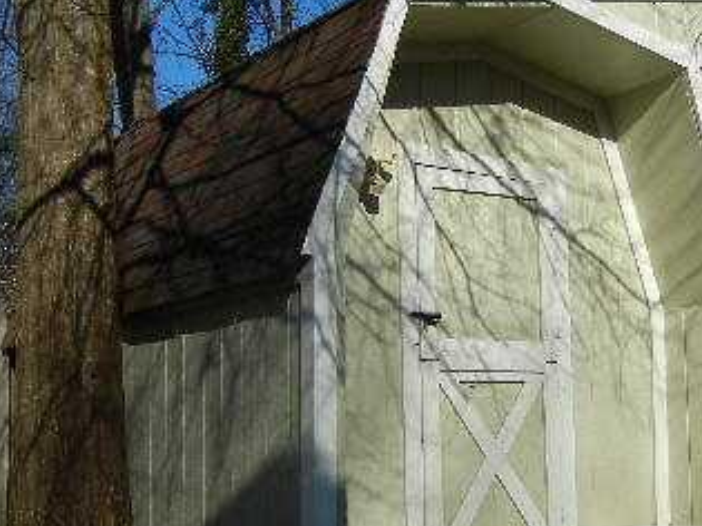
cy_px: 348
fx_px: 1237
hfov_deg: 31.1
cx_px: 526
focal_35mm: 61
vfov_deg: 23.9
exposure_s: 1/617
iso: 160
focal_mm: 5.4
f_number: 7
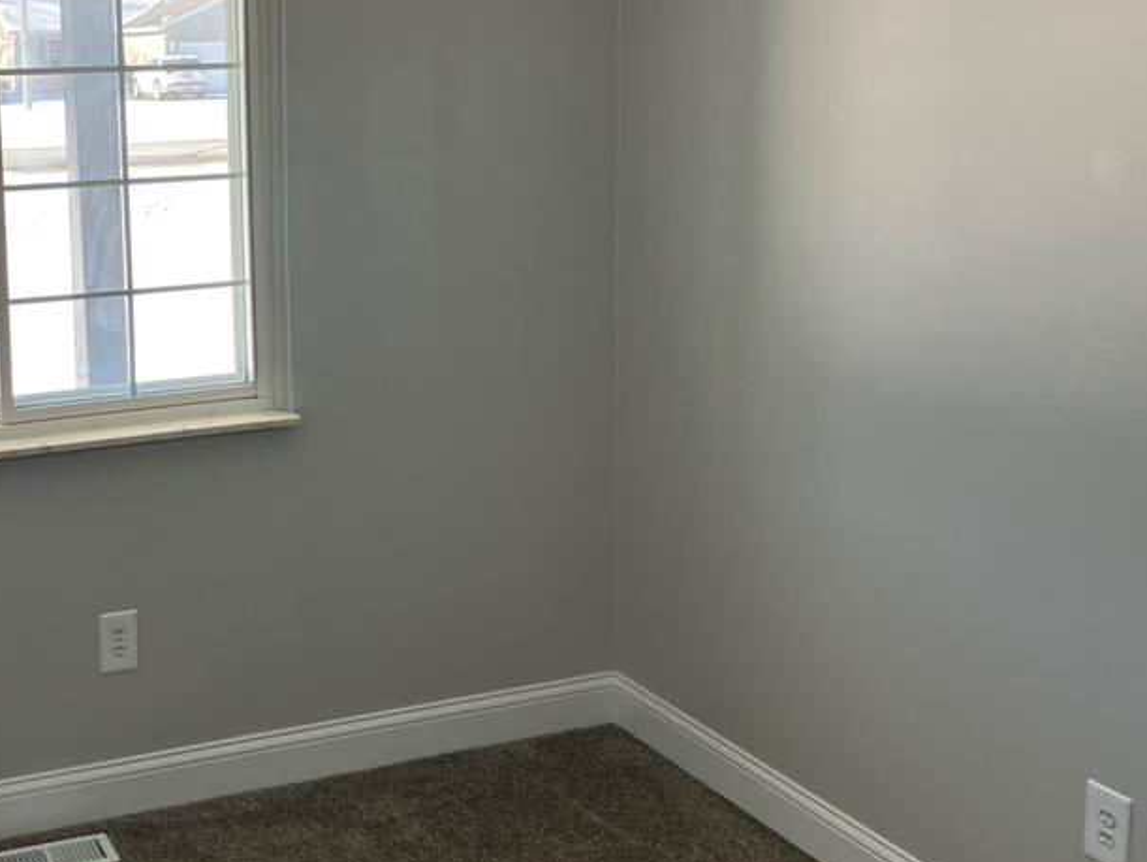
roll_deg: +1.1
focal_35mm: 47
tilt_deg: -6.6
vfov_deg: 30.4
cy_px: 226
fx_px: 1558
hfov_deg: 38.9
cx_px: 228
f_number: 1.8
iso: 32
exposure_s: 1/121
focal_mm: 3.99
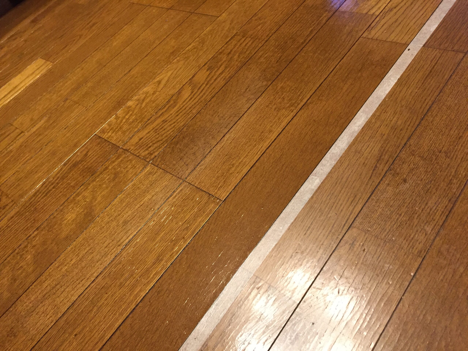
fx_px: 392
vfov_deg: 48.2
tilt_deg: -47.3
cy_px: 176
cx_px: 234
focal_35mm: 29
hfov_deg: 61.7
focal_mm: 4.15
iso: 200
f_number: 2.2
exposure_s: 1/30
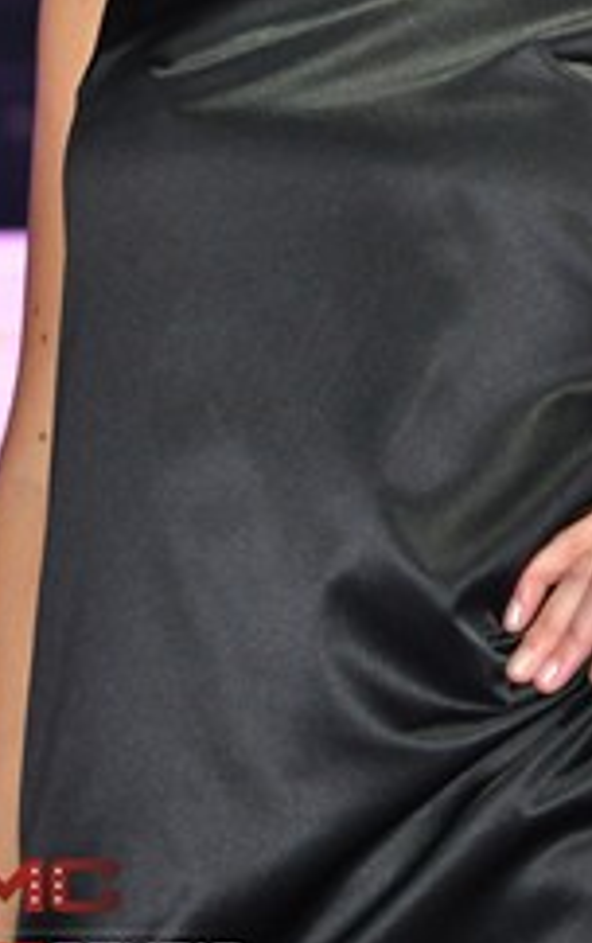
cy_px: -23
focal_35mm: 180
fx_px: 4632
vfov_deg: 11.5
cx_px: 524
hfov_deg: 7.3
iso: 1000
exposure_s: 1/125
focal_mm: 55
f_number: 2.8
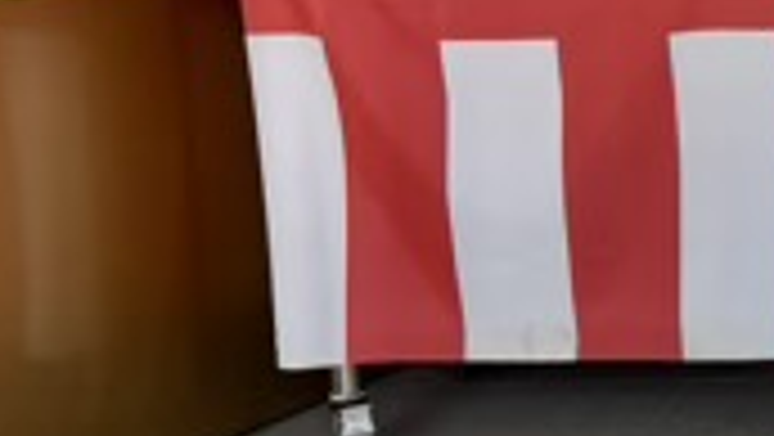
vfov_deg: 10.5
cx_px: 1544
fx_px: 2362
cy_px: -16
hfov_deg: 15.1
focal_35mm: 115
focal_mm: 5.96
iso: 40
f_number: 1.6
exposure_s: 1/264
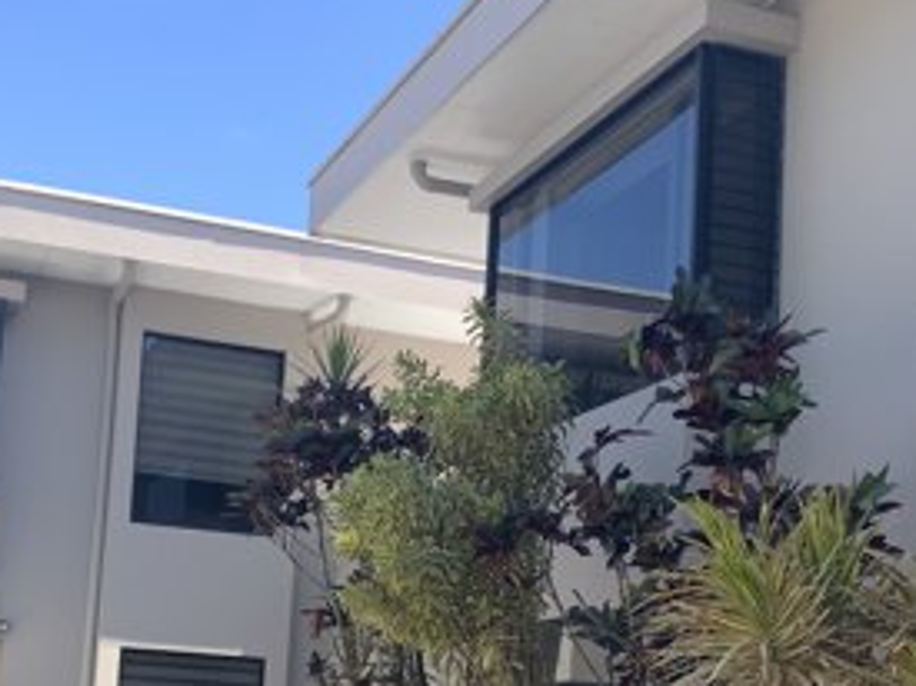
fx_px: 1587
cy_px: 583
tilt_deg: +8.5
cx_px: 398
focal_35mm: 60
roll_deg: -3.1
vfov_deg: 23.9
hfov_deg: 32.2
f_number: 1.8
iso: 25
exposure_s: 1/687
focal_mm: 4.25
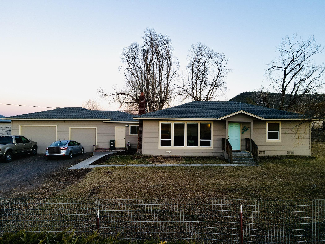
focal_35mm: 24
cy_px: 122
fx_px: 225
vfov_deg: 56.8
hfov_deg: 71.6
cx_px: 162
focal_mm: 4.5
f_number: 2.8
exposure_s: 1/30
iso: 100
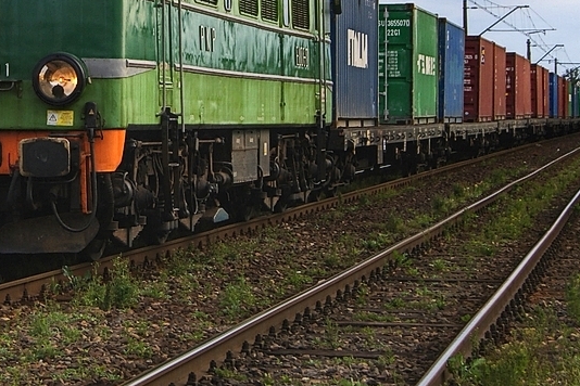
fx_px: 1853
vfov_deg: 11.8
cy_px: 21
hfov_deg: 17.7
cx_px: 142
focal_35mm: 115
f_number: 5.6
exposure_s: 1/320
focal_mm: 40
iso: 100
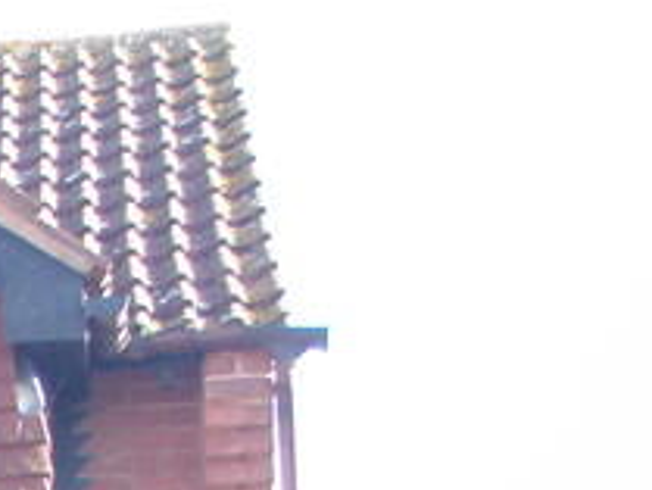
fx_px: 3505
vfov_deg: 7.6
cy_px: 1077
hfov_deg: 9.7
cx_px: -792
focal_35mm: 186
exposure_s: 1/80
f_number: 3.5
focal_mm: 6.7
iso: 80
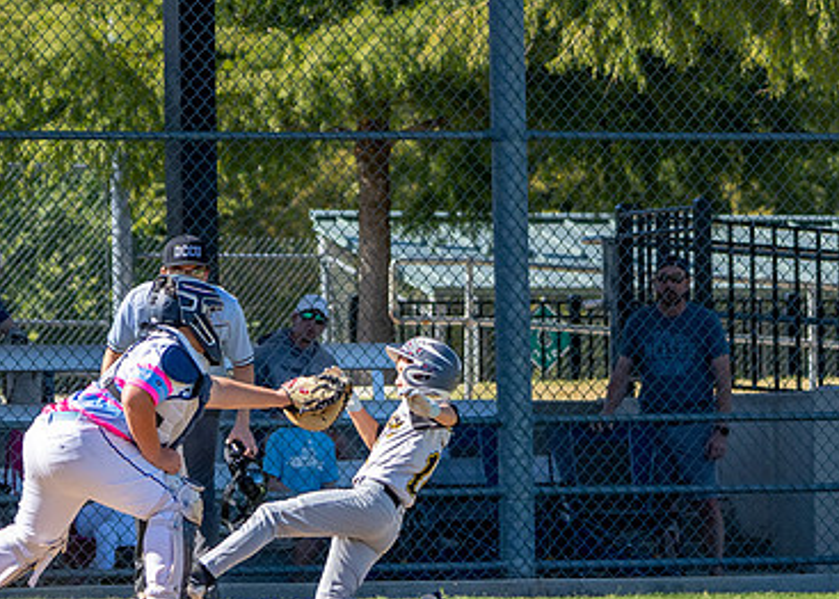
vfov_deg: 3.9
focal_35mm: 365
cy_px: 433
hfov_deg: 5.5
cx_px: 433
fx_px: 8696
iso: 800
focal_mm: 123
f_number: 5
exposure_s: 1/4000
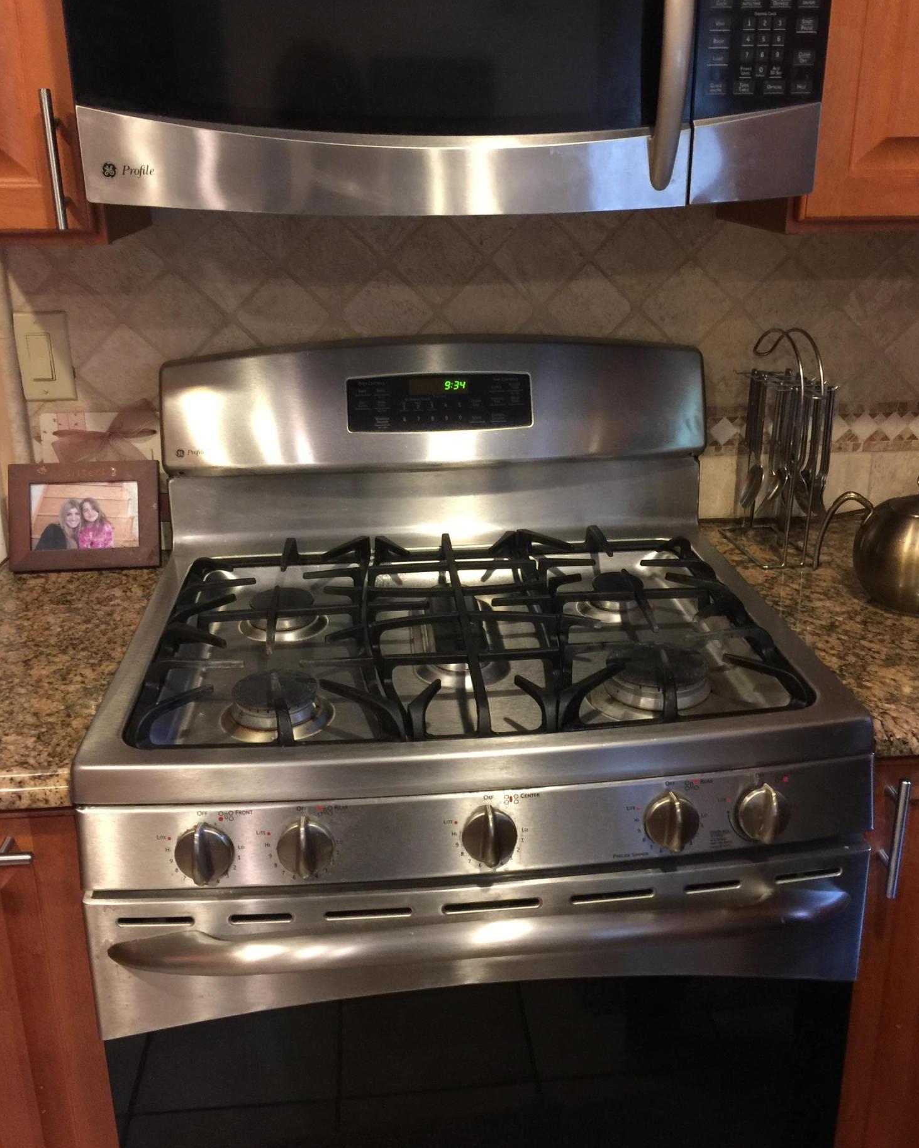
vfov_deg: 57.1
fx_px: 1054
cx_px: 461
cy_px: 526
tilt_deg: -18.6
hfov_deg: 47.1
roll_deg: -0.1
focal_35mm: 31
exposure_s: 1/4
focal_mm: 4.15
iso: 64
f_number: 2.2
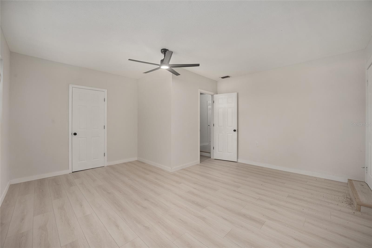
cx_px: 186
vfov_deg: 81.2
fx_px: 145
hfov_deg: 104.3
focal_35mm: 14
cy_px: 124
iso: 320
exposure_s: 1/2.5
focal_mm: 14
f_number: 7.1
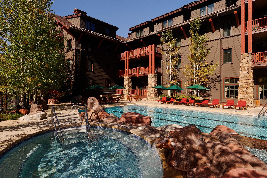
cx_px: 134
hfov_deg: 84.0
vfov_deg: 61.9
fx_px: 148
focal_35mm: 20
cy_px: 89
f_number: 8
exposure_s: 1/250
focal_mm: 20
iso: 200
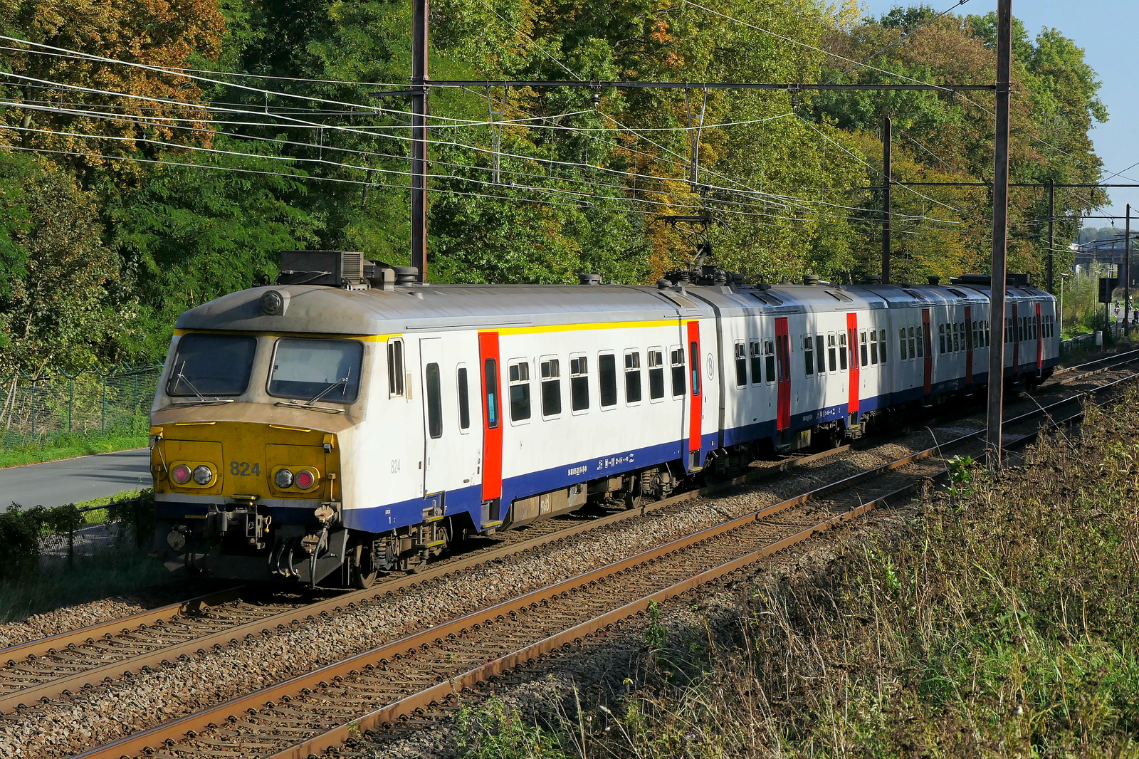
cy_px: 380
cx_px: 570
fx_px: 3226
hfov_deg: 20.0
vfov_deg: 13.4
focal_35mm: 102
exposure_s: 1/800
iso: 320
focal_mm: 37.2
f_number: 7.1
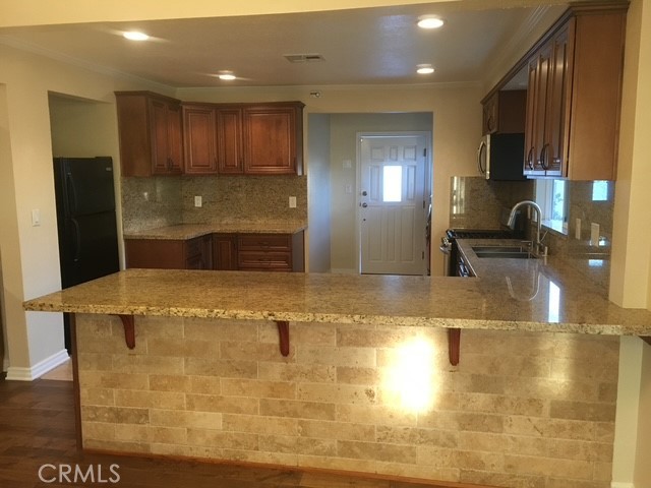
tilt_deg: -6.0
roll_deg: +1.2
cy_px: 244
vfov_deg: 48.2
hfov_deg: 61.7
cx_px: 326
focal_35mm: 29
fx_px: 545
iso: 200
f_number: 2.2
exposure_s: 1/30
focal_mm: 4.15
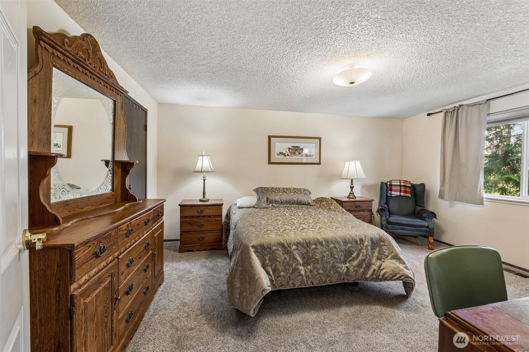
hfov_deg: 100.4
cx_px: 264
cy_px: 176
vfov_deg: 77.3
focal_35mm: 15
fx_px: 220
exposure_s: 1/2
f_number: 9
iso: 250
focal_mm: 10
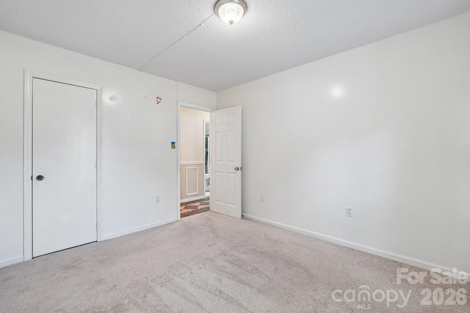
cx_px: 235
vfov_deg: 77.3
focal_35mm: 15
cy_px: 156
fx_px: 196
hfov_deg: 100.4
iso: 400
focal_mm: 10
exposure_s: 1/6
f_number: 8
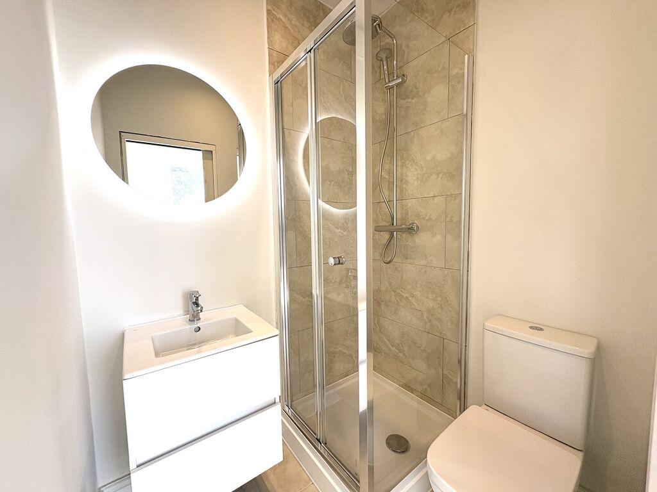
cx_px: 328
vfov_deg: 85.7
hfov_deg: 102.1
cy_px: 246
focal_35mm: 14
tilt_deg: -4.7
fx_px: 266
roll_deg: +1.9
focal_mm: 2.22
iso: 64
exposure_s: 1/138
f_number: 2.2
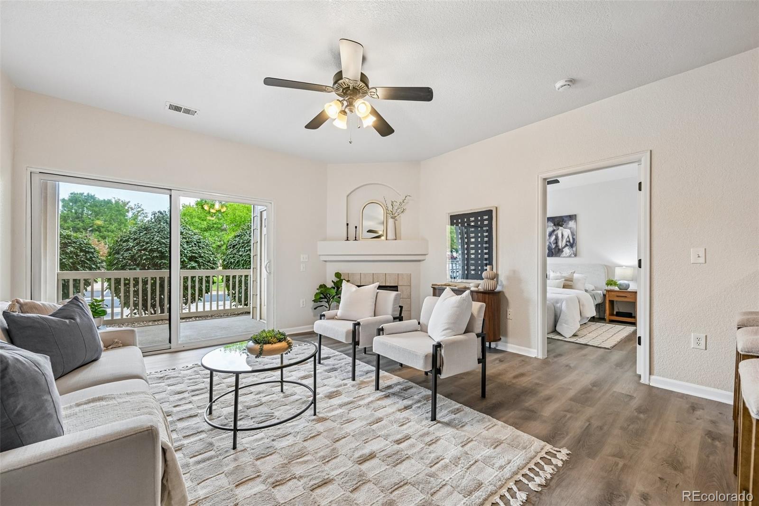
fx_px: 295
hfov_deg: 104.3
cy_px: 253
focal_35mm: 14
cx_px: 380
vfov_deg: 81.2
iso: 90
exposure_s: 1/15
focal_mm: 14
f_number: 8
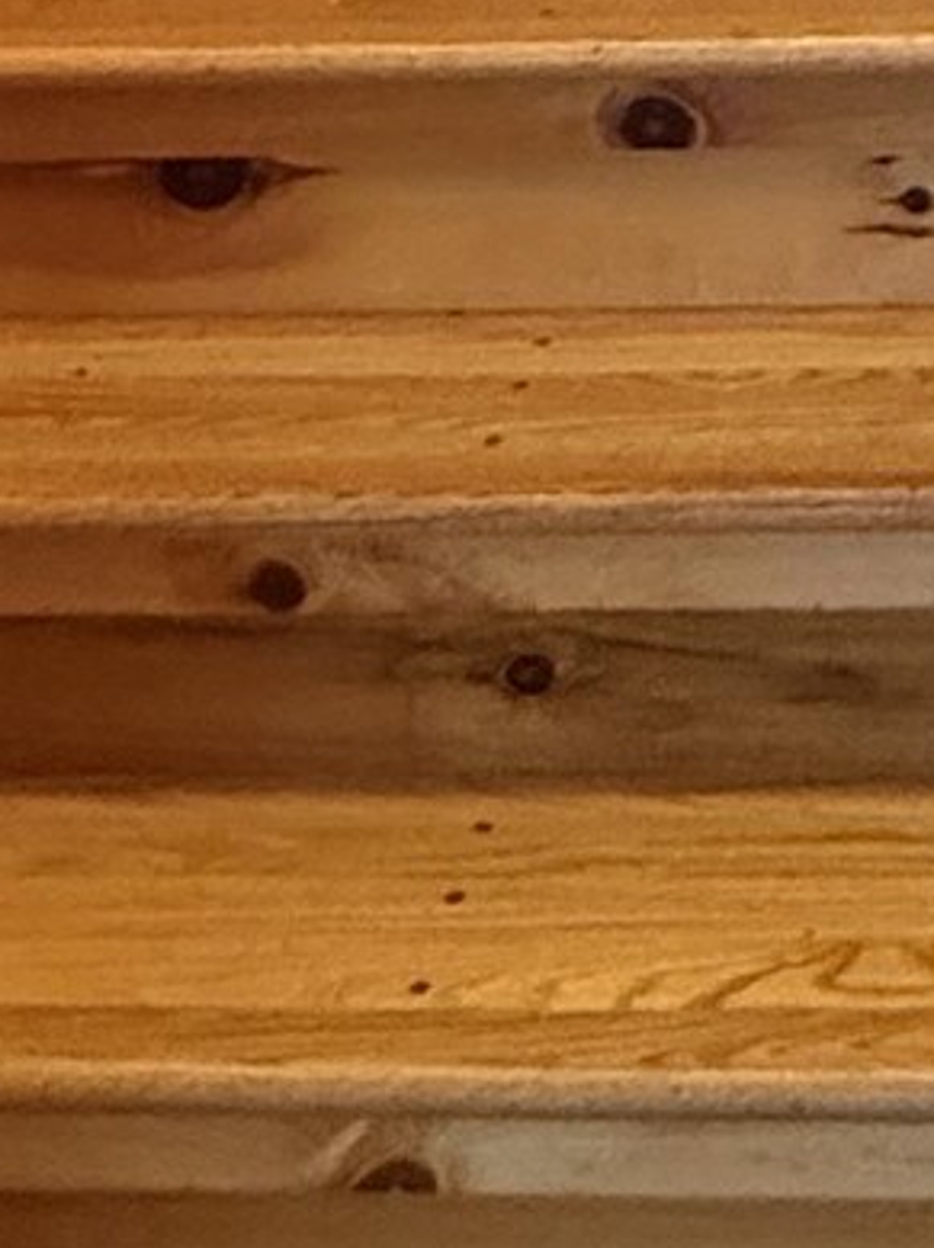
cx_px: 976
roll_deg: +2.1
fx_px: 2991
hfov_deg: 17.3
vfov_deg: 19.7
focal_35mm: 83
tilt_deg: -2.4
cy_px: -738
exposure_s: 1/60
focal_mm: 2.22
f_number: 2.2
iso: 640
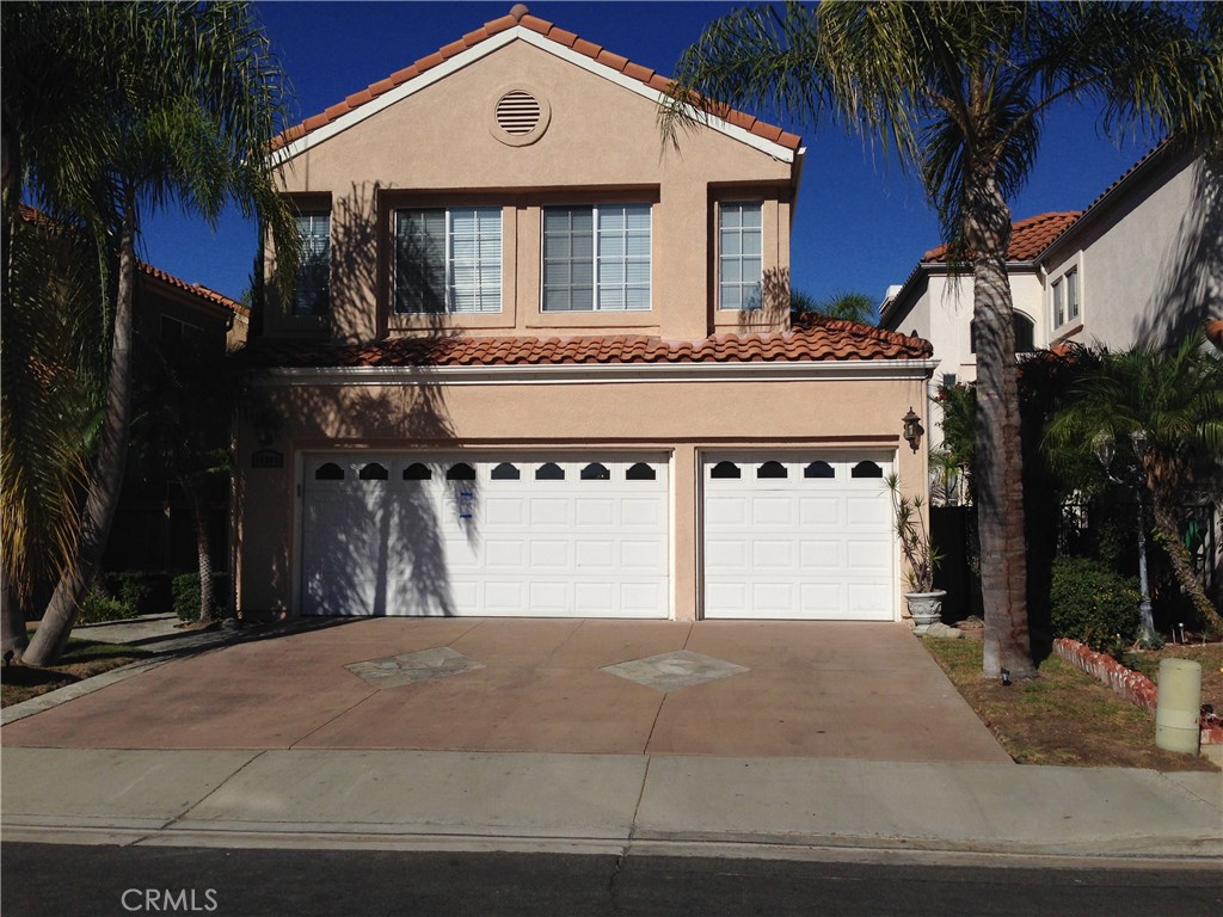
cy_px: 458
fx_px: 1166
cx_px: 612
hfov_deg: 55.4
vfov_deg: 42.9
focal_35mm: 33
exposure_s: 1/5435
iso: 50
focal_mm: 4.12
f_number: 2.4
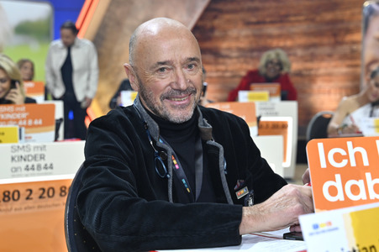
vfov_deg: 29.8
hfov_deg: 43.6
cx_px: 190
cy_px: 126
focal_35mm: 45
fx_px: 473
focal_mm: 45
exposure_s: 1/200
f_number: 4
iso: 1000
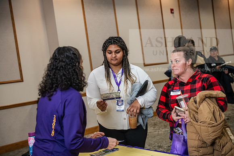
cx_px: 117
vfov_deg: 27.0
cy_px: 78
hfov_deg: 39.6
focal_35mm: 50
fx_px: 325
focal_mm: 50
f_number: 3.2
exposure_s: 1/200
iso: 2500
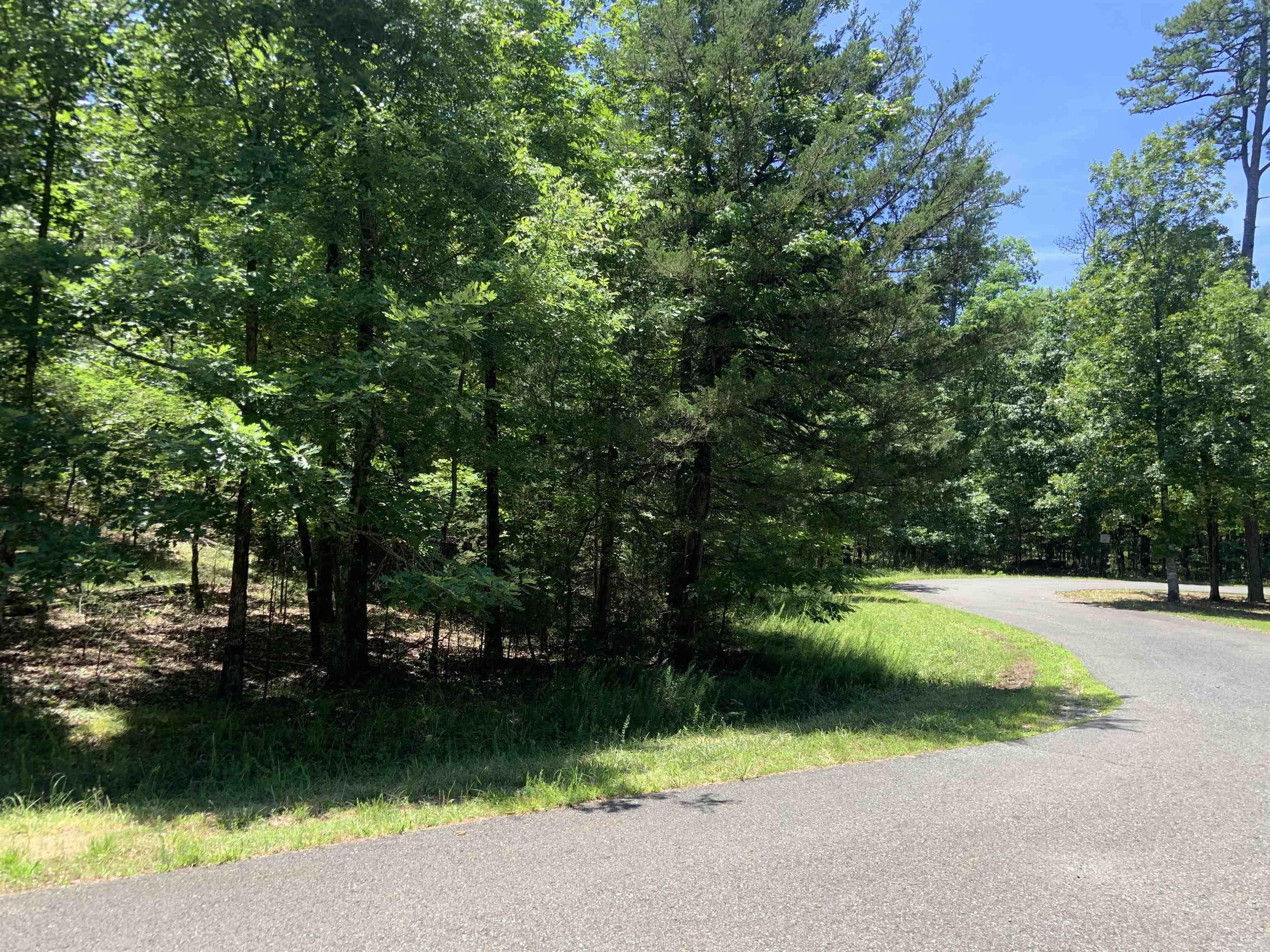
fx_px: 954
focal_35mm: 26
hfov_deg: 67.3
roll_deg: -1.9
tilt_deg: +6.4
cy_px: 476
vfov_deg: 53.1
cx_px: 635
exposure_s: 1/429
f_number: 1.8
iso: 25
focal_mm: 4.25
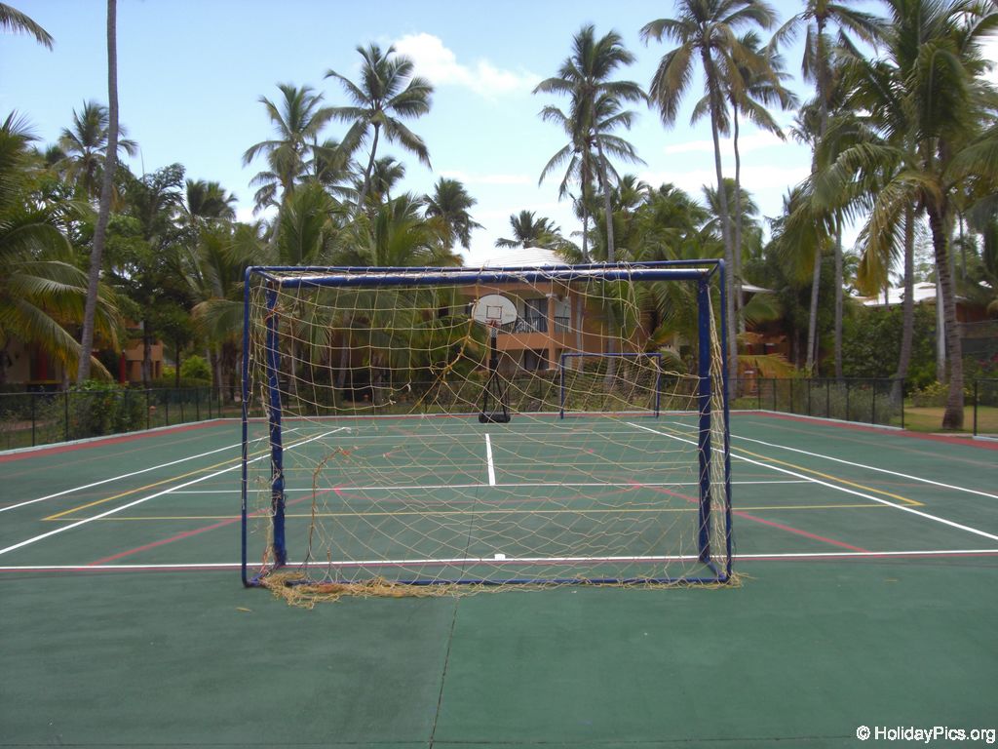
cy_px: 374
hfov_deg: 49.0
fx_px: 1096
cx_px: 499
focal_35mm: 38
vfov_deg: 37.7
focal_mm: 6.2
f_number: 2.7
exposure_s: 1/320
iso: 64
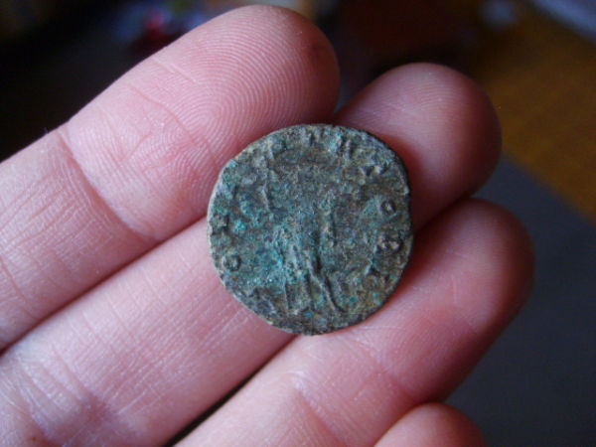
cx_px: 298
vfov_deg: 40.7
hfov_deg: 52.6
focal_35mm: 35
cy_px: 224
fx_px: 603
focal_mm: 5.8
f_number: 2.8
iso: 139
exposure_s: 1/8
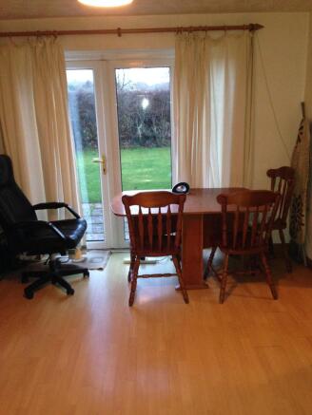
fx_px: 396
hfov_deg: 43.0
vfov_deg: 55.3
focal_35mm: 33
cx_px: 156
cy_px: 208
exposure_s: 1/16
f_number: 2.4
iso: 320
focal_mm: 4.12
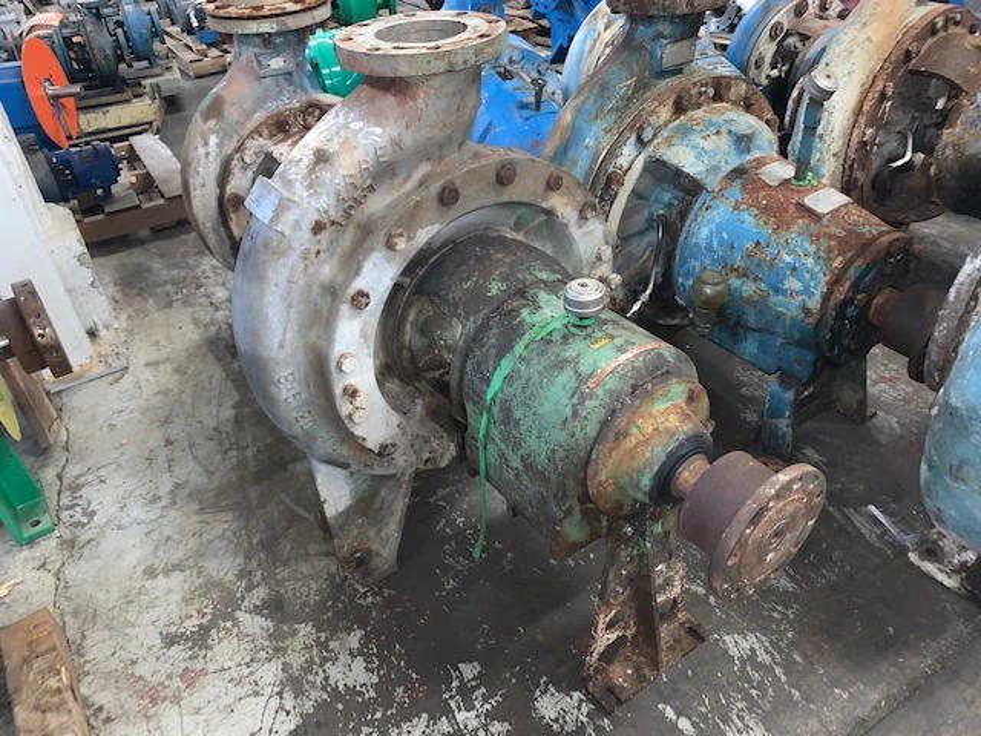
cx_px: 490
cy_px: 368
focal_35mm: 26
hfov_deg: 67.3
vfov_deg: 53.1
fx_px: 737
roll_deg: +4.1
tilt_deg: -35.9
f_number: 1.8
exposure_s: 1/7
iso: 100
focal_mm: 4.25
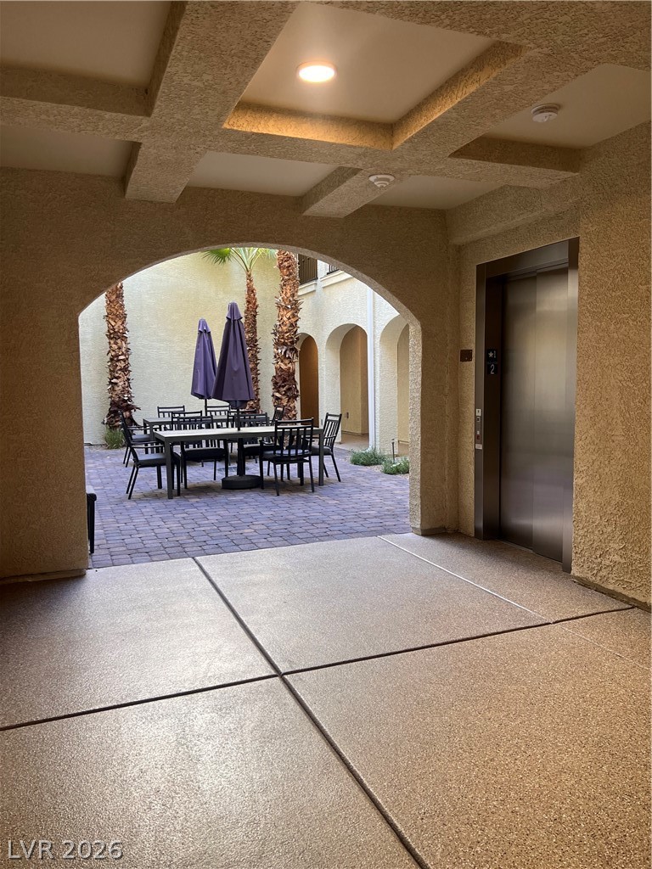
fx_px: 653
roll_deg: +1.2
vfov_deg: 67.3
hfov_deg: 53.1
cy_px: 434
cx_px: 326
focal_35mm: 26
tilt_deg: -4.4
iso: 80
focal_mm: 5.7
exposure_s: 1/120
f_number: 1.5
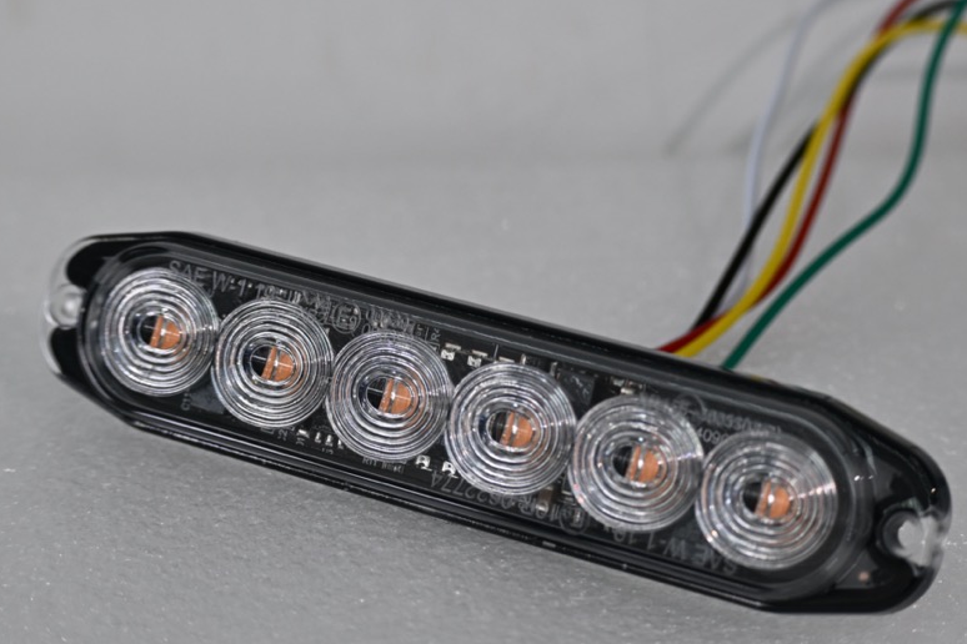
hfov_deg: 16.5
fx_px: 3331
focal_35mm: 124
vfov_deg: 11.1
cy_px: 328
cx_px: 511
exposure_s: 1/125
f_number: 5.6
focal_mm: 50
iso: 400
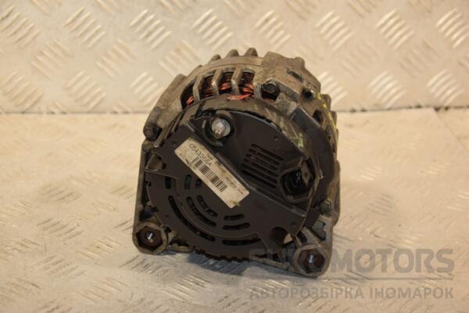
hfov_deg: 23.4
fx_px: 1133
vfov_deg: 15.7
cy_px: 156
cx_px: 234
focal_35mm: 87
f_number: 5
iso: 800
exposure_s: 1/160
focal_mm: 58
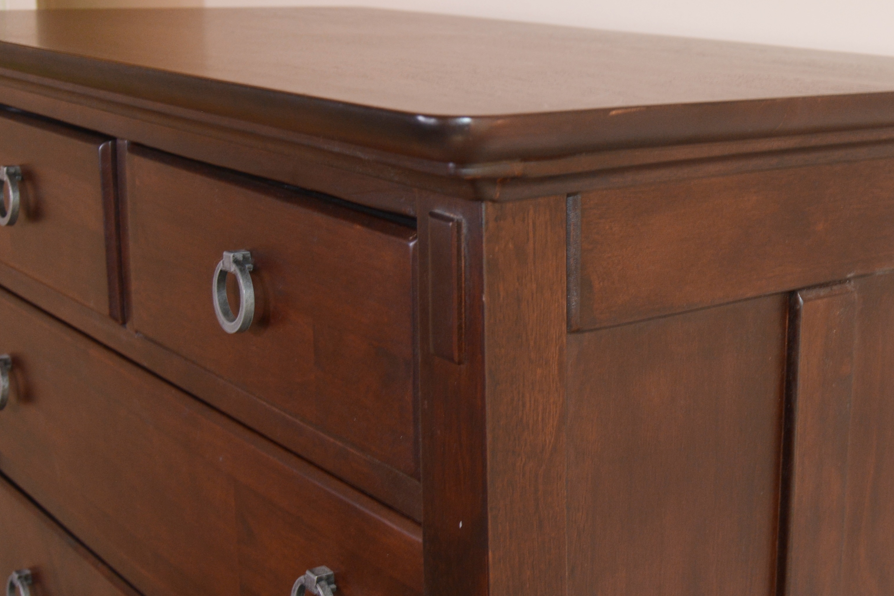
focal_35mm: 56
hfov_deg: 34.5
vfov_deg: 24.2
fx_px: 1390
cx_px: 720
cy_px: 276
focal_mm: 19
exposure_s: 1/80
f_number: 3.5
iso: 360
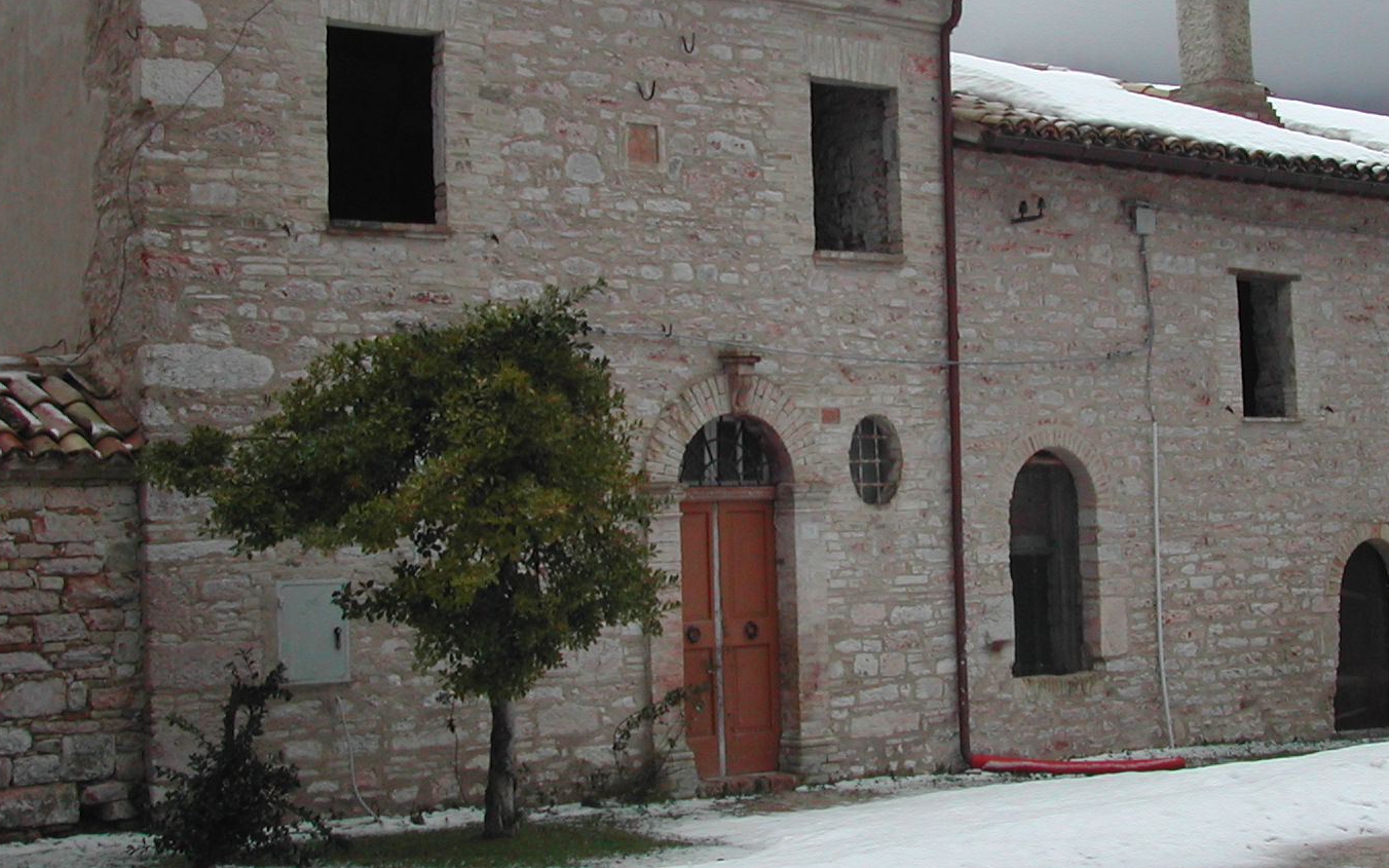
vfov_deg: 21.3
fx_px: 2309
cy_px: 356
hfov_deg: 33.3
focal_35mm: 61
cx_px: 873
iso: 100
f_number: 7.6
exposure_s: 1/98.8
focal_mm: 8
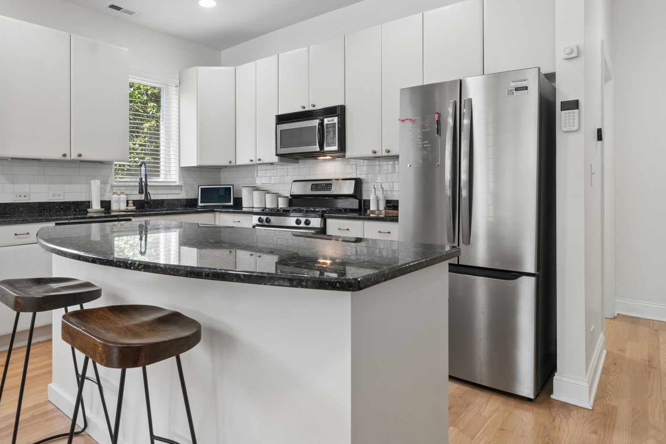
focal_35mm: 21
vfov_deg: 59.3
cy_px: 193
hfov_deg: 80.6
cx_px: 280
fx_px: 388
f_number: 8
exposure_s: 1/13
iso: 200
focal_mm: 12
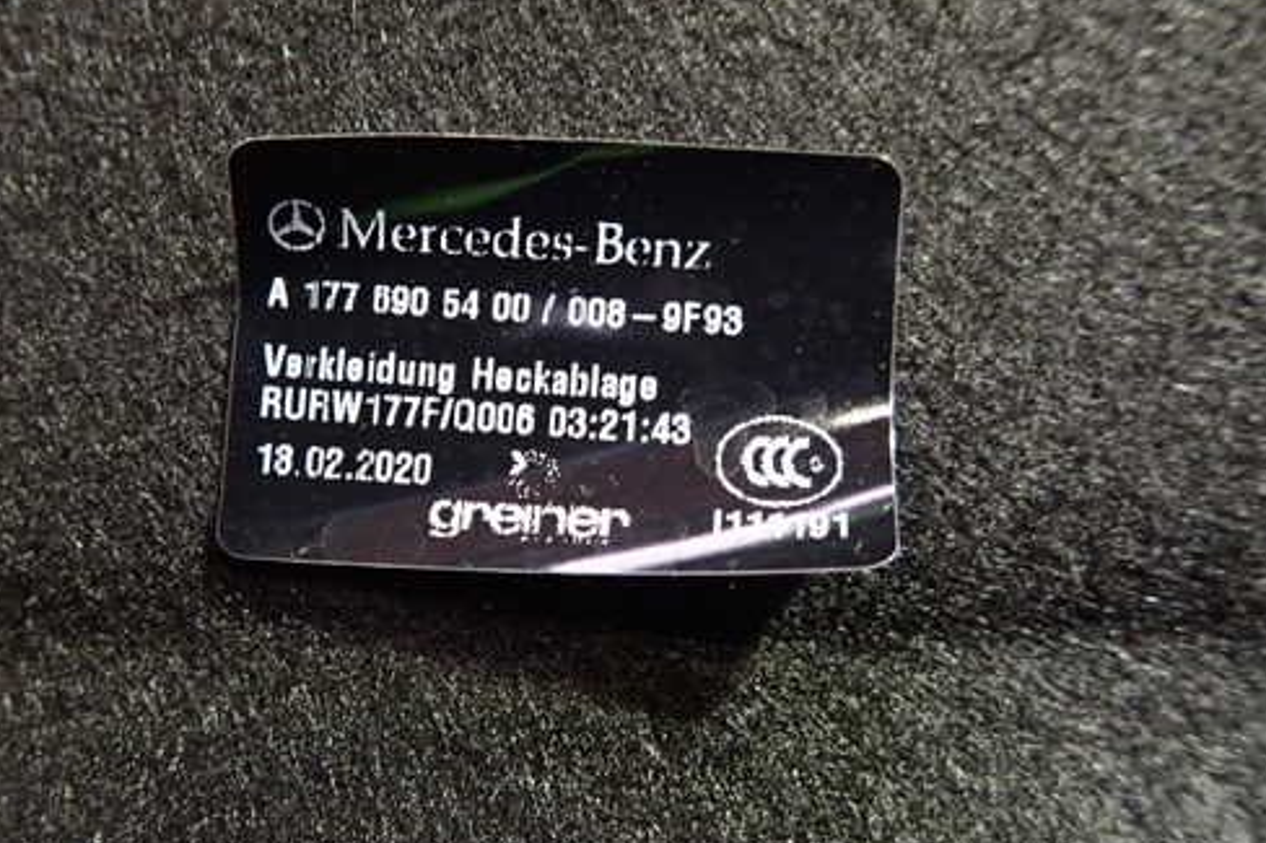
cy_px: 425
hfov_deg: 58.5
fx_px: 1125
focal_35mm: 32
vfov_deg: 41.1
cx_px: 550
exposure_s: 1/30
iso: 800
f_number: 2
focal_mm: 4.5
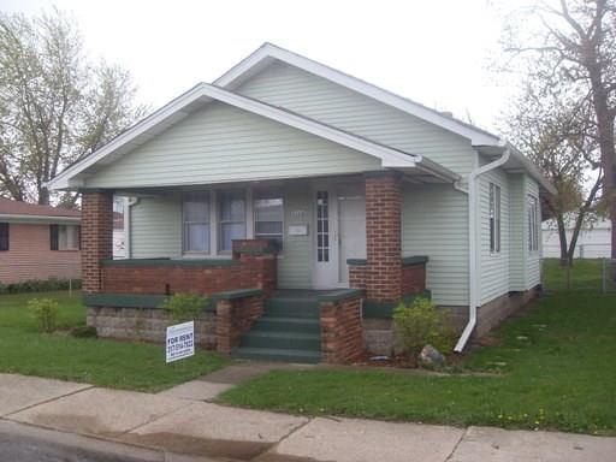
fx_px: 658
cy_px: 231
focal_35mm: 37
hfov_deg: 50.1
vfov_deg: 38.7
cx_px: 308
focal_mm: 6.3
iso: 80
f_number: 7
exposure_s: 1/60
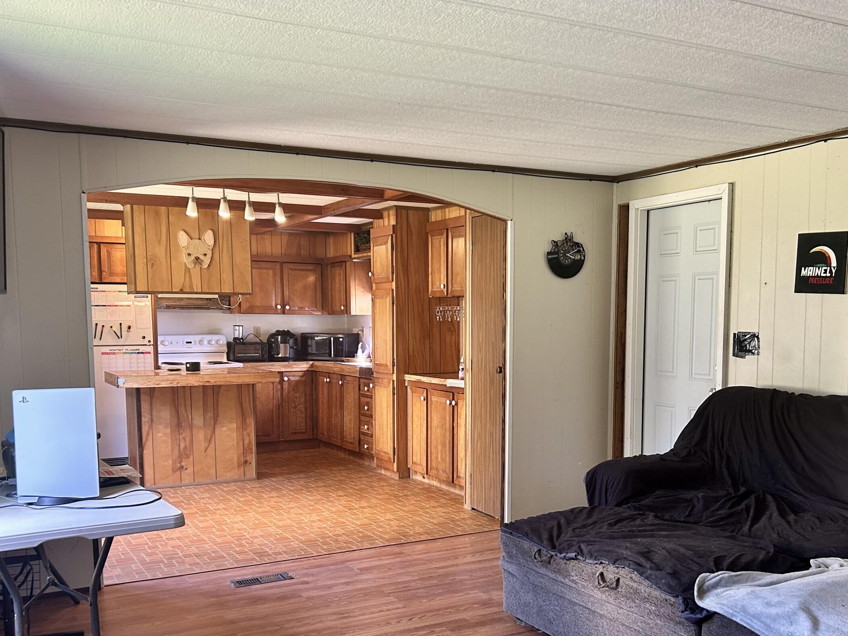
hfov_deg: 50.0
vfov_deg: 38.3
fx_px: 906
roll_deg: +0.3
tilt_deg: -6.3
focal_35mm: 37
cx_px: 482
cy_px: 410
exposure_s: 1/60
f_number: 1.5
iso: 125
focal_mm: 5.7
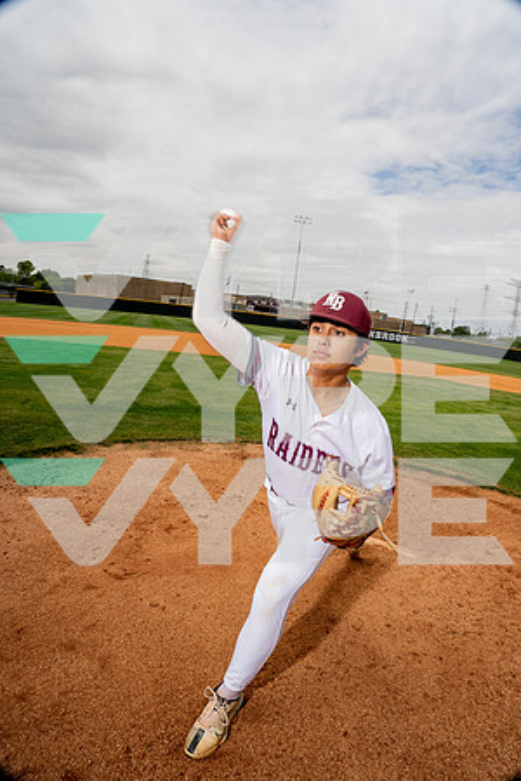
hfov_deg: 61.9
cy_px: 390
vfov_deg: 84.0
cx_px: 260
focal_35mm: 20
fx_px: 434
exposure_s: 1/250
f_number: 10
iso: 100
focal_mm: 20
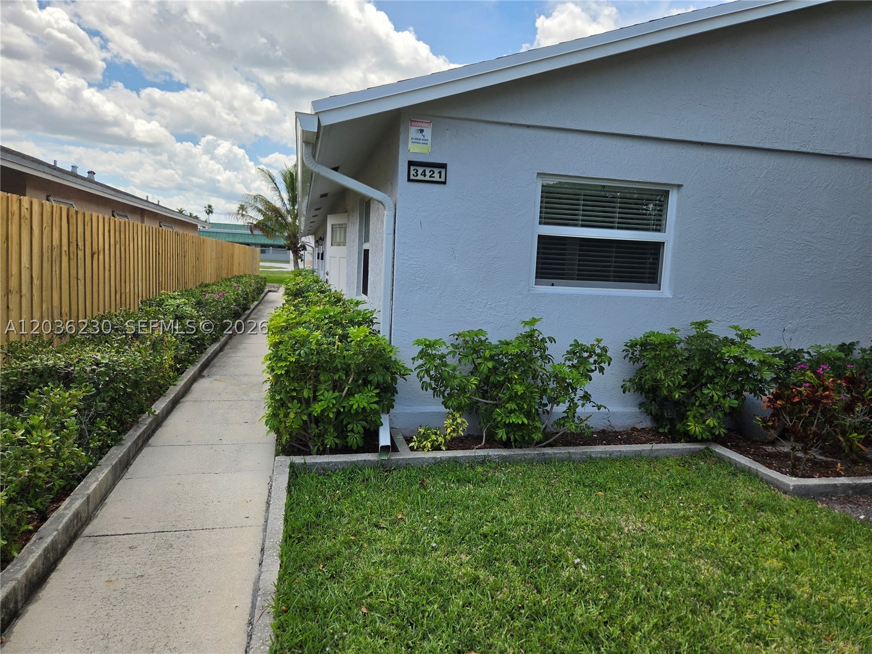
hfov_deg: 73.9
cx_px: 436
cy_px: 327
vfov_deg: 58.9
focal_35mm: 23
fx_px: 579
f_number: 1.8
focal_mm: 5.4
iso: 80
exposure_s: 1/6409
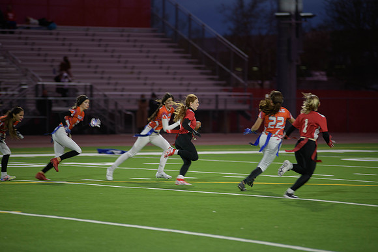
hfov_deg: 10.3
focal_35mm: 200
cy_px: 126
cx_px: 189
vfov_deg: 6.9
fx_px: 2100
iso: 720
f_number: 2.8
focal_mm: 200
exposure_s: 1/200
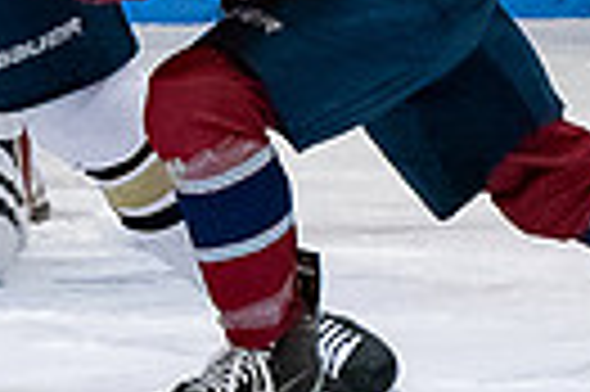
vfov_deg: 0.9
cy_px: -317
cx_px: -299
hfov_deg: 1.3
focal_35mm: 1573
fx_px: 25747
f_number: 3.5
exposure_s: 1/800
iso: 2500
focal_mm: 116
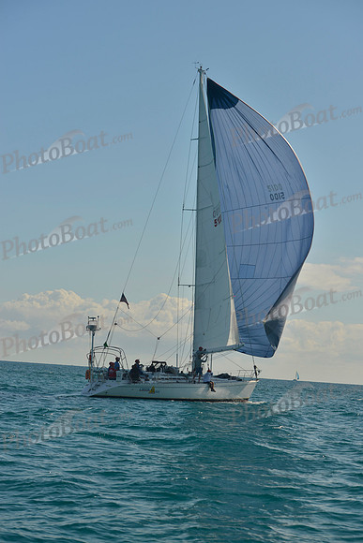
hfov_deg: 19.5
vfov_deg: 28.8
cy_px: 272
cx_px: 182
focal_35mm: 70
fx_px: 1058
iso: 200
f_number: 8
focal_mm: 70
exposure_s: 1/800
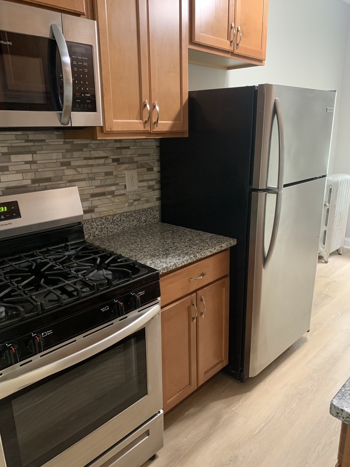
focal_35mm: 26
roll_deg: +0.9
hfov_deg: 53.1
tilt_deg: -15.4
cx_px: 175
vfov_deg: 67.3
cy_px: 234
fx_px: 351
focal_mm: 4.25
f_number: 1.8
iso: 320
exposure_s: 1/40
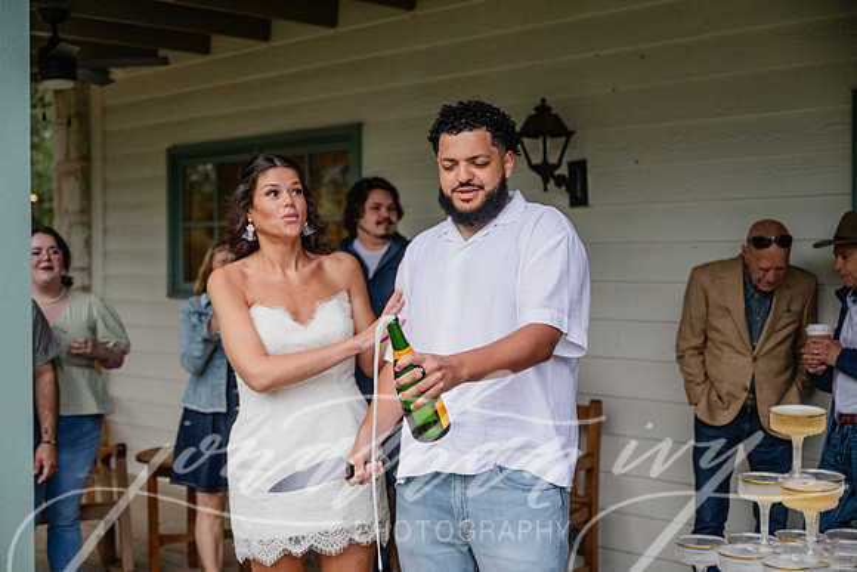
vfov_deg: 26.5
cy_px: 286
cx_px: 428
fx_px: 1214
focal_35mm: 51
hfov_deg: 38.9
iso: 2000
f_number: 2.8
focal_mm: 51
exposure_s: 1/250
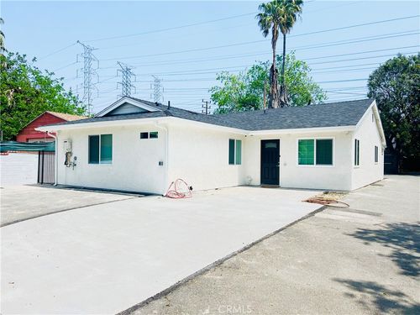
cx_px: 210
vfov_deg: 53.1
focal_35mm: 26
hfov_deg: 67.3
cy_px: 158
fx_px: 315
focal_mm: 5.7
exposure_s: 1/8696
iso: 50
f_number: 1.5
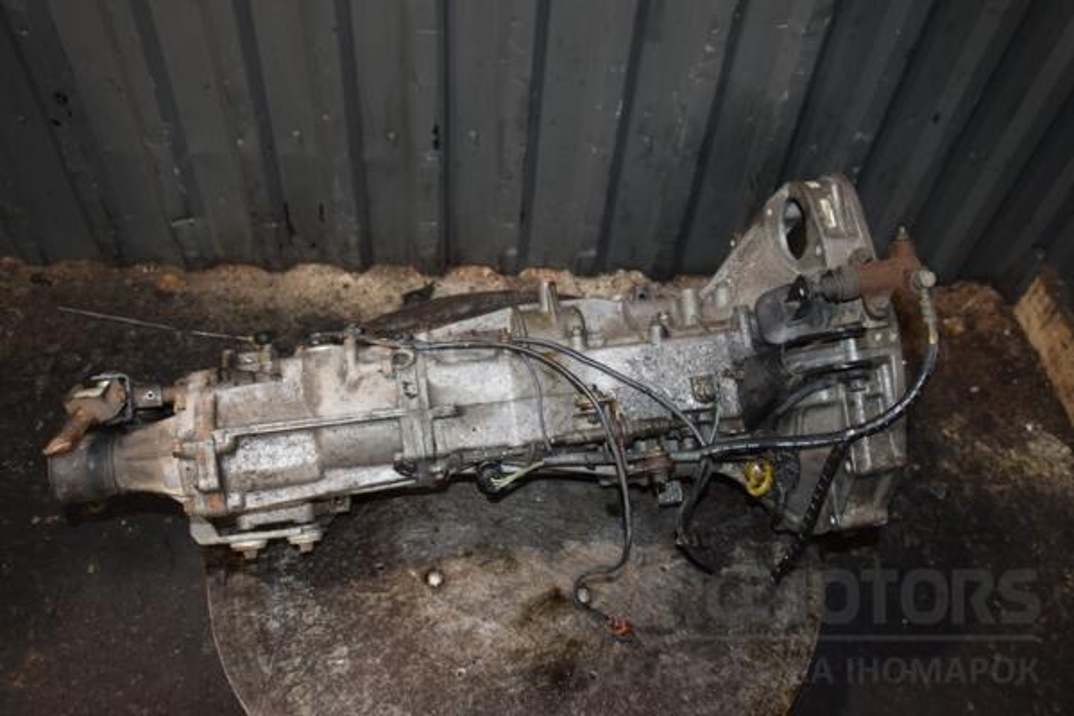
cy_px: 358
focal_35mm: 32
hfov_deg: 59.5
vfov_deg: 41.7
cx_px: 537
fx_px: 940
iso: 800
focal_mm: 21
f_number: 5
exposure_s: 1/60
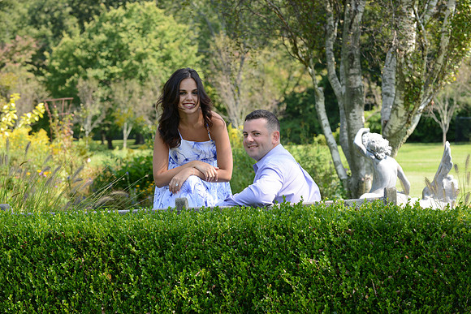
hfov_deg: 19.5
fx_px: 1374
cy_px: 157
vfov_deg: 13.0
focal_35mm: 105
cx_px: 236
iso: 320
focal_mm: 105
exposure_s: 1/200
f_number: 8
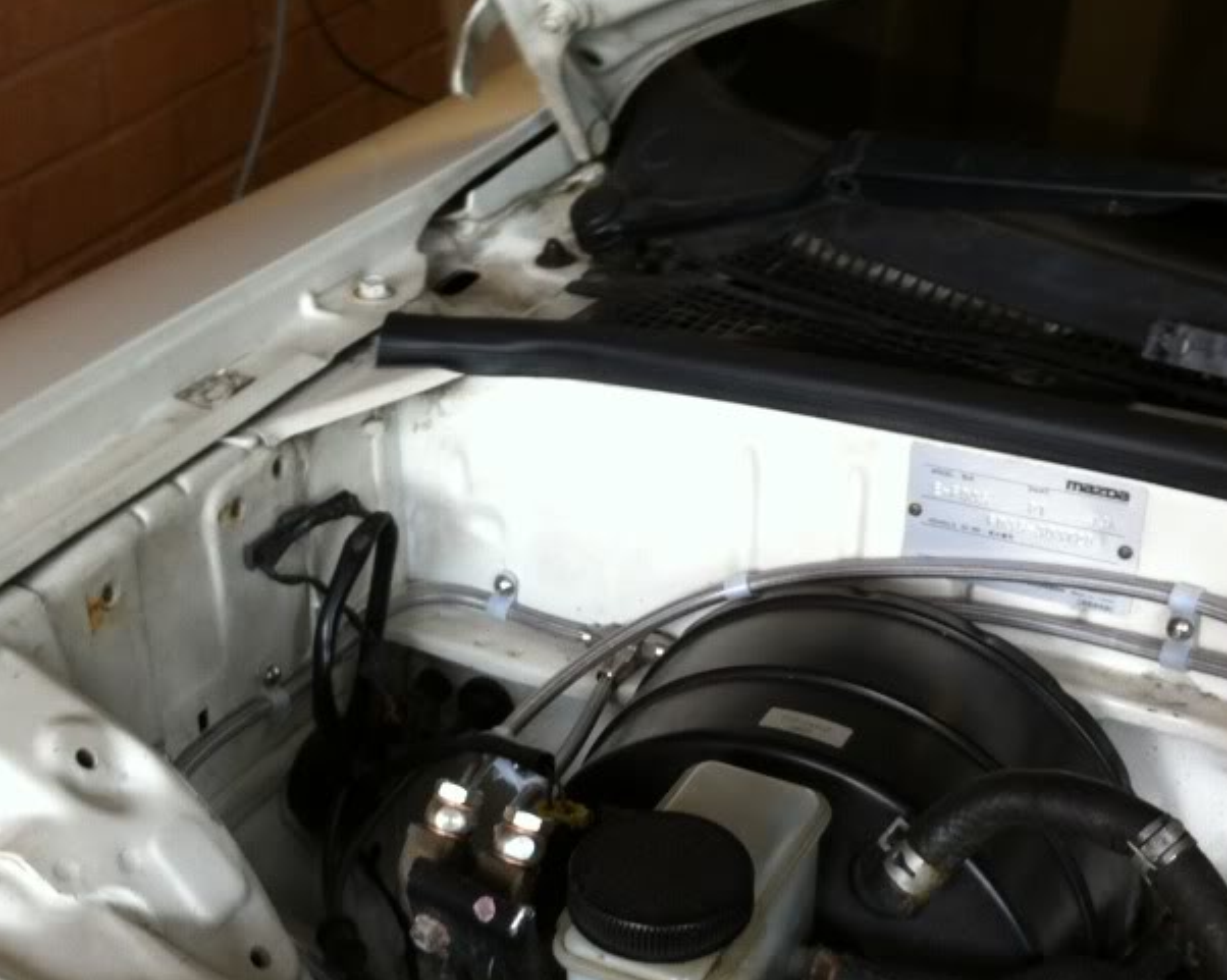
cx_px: 635
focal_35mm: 58
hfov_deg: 32.5
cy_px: 723
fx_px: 2105
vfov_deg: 25.9
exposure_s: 1/20
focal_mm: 3.9
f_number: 2.8
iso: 80
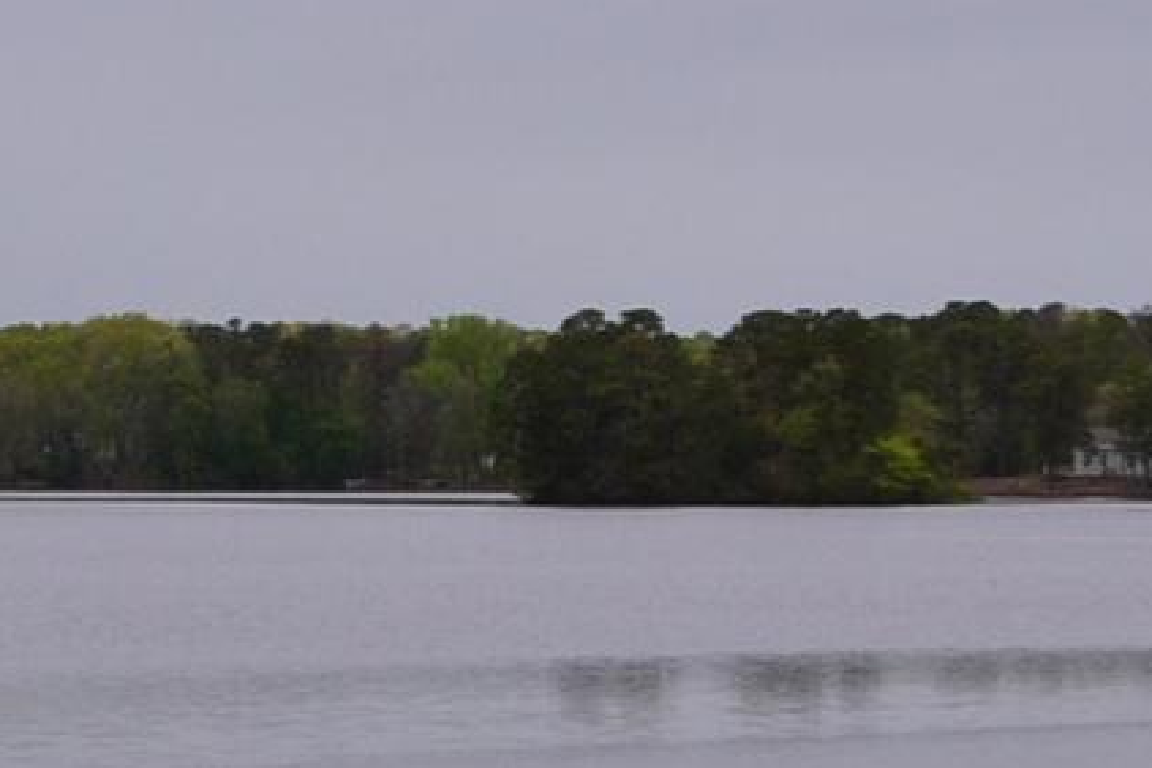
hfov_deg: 8.1
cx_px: 300
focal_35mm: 254
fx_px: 8141
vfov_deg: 5.4
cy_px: 481
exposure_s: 1/250
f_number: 10
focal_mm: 35
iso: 400
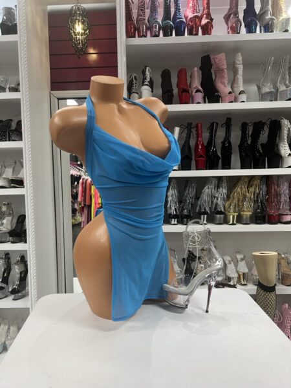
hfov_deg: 53.1
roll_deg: +2.1
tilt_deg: -2.9
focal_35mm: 26
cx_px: 146
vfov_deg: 67.3
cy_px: 194
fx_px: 291
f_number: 1.5
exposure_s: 1/60
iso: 100
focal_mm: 5.7
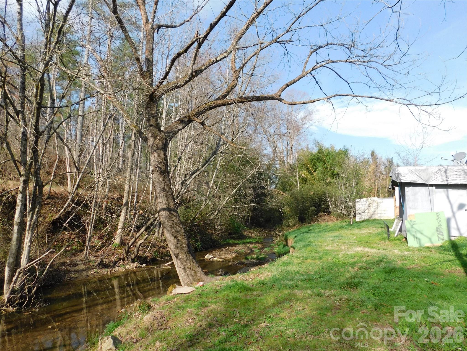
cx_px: 234
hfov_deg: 73.9
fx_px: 310
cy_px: 176
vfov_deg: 58.9
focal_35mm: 23
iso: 125
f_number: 3
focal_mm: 4
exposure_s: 1/800
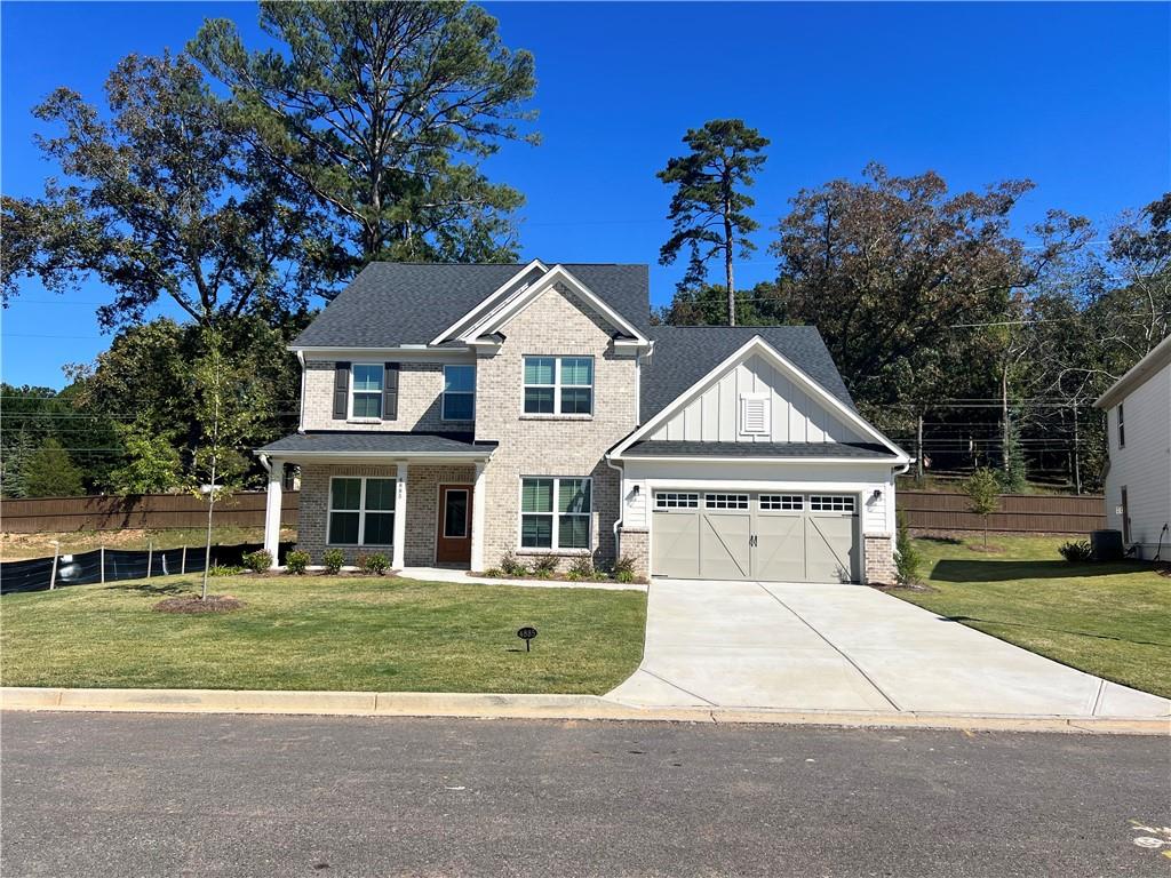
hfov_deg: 67.3
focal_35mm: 26
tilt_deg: +5.3
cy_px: 439
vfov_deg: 53.1
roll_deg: -0.8
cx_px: 586
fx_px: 880
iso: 50
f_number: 1.5
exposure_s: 1/5882
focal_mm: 5.7
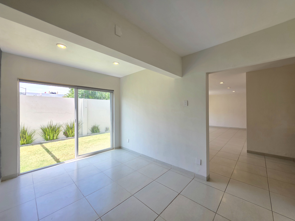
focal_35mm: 13
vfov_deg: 89.9
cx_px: 148
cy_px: 110
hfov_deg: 106.2
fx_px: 111
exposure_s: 1/120
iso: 20
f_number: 1.9
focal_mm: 2.2
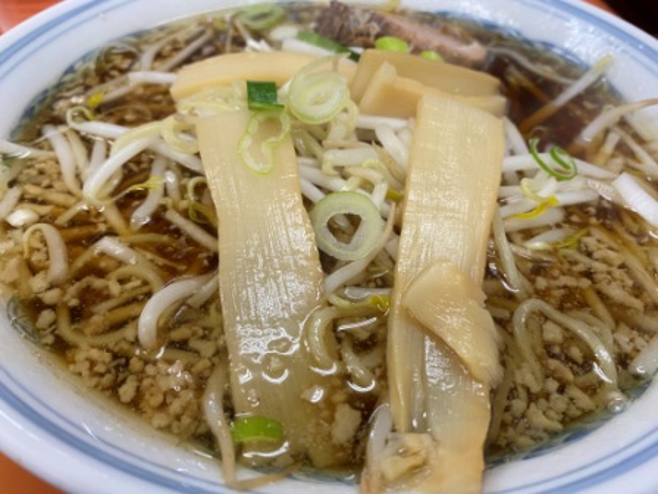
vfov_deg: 53.1
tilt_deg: -47.9
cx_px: 329
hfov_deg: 67.3
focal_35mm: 26
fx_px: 494
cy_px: 247
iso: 80
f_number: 1.8
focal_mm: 4.25
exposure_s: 1/60
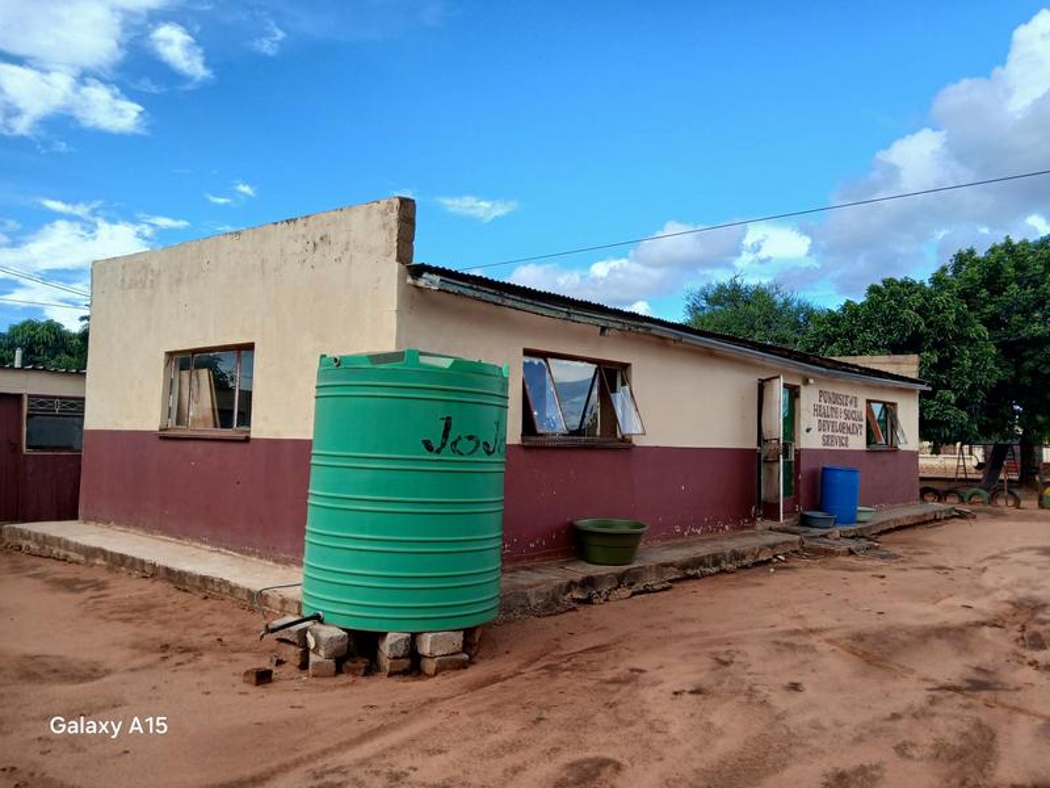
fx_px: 789
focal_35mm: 26
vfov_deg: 53.1
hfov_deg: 67.3
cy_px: 394
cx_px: 525
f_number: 1.8
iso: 20
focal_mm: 3.98
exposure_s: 1/260
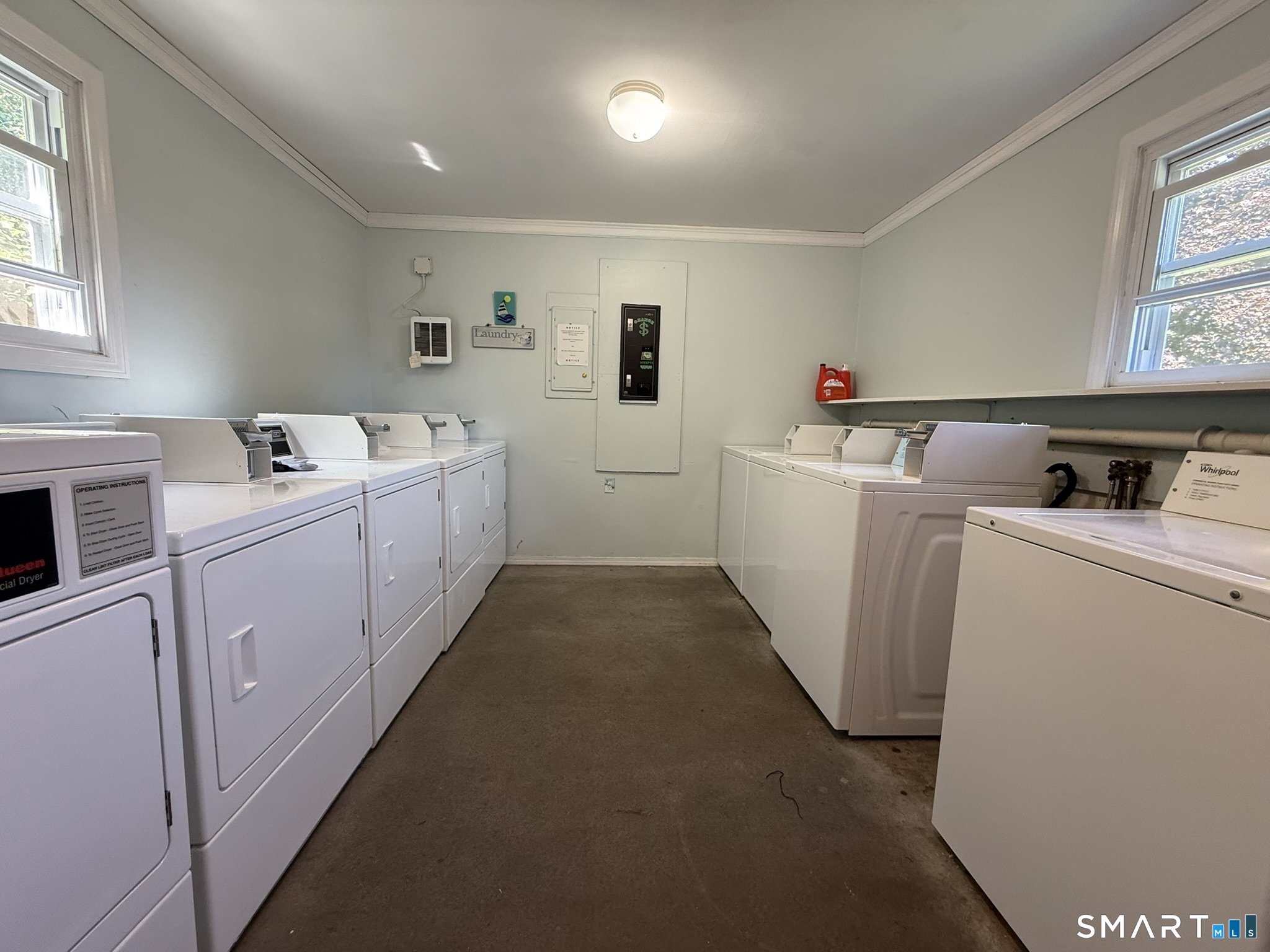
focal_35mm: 14
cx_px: 635
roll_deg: -1.4
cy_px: 476
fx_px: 514
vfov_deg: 85.7
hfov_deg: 102.1
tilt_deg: -6.7
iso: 200
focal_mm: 2.22
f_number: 2.2
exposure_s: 1/60
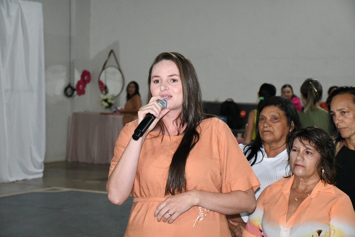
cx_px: 178
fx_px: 828
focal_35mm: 84
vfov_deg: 16.3
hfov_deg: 24.2
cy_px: 118
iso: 10000
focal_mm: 56
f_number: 5
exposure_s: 1/250
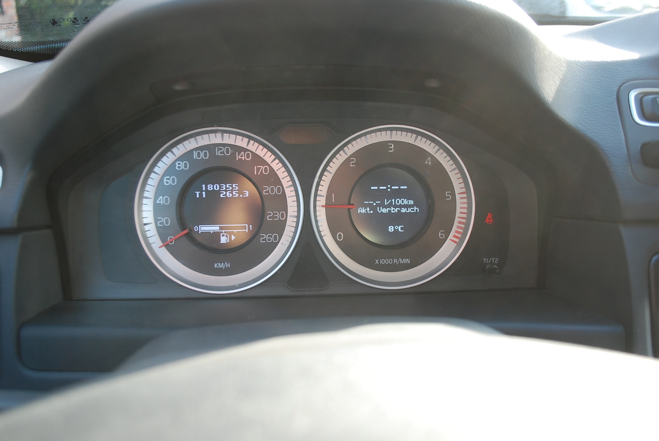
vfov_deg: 40.1
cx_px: 330
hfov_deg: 57.2
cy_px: 220
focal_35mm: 33
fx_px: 605
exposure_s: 1/40
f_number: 4
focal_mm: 22
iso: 200
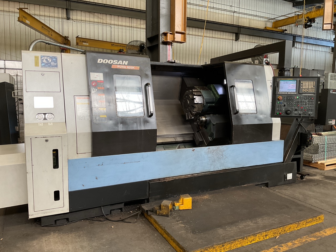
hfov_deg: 61.7
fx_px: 281
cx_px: 168
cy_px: 126
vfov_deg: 48.2
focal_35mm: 29
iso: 80
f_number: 1.8
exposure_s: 1/60
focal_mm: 3
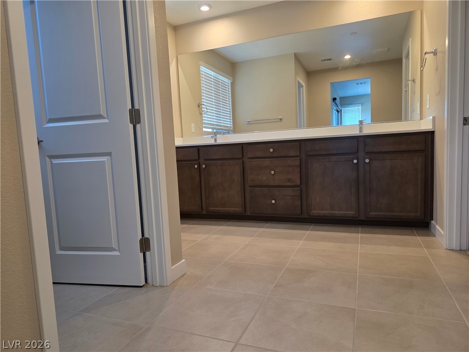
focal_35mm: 23
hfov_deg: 73.9
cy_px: 176
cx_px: 234
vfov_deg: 58.9
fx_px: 312
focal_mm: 6.3
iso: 160
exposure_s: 1/120
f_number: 1.7
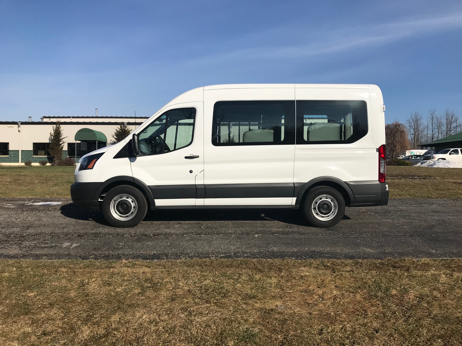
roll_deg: -0.1
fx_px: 374
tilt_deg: +0.7
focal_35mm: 28
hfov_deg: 63.4
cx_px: 231
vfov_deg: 49.7
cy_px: 173
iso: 25
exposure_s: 1/5319
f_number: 1.8
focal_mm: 3.99
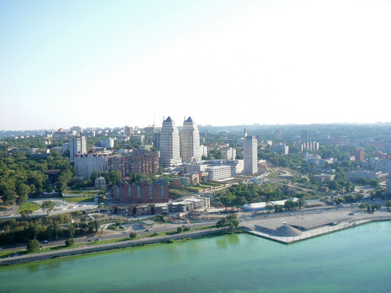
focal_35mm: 35
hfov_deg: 52.6
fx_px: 395
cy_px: 146
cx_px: 196
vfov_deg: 40.7
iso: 80
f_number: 2.8
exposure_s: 1/500
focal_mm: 5.2
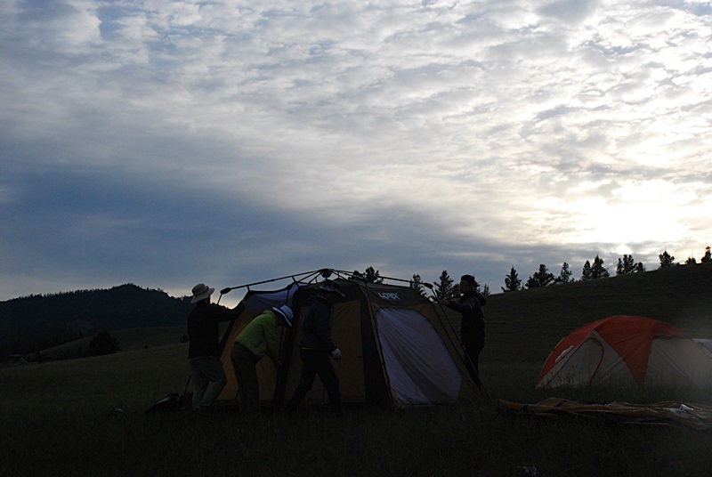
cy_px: 238
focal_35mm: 66
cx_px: 356
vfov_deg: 20.7
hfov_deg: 30.5
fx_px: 1307
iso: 400
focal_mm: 44
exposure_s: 1/320
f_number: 16
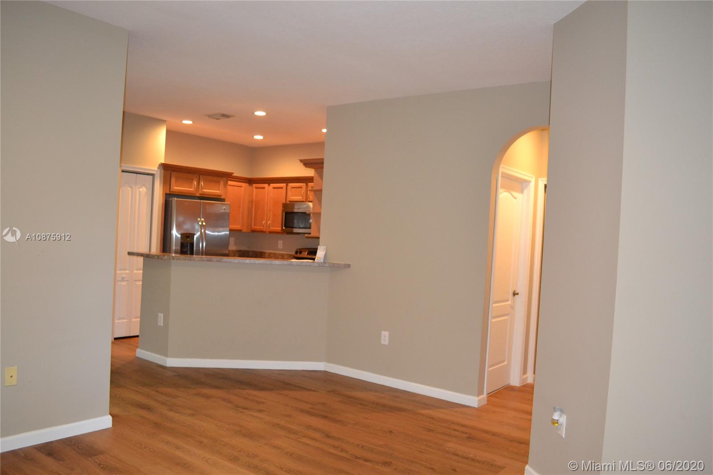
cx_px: 356
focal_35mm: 27
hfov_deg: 67.4
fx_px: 535
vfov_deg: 47.9
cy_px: 238
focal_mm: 18
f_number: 3.5
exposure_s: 1/60
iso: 1600
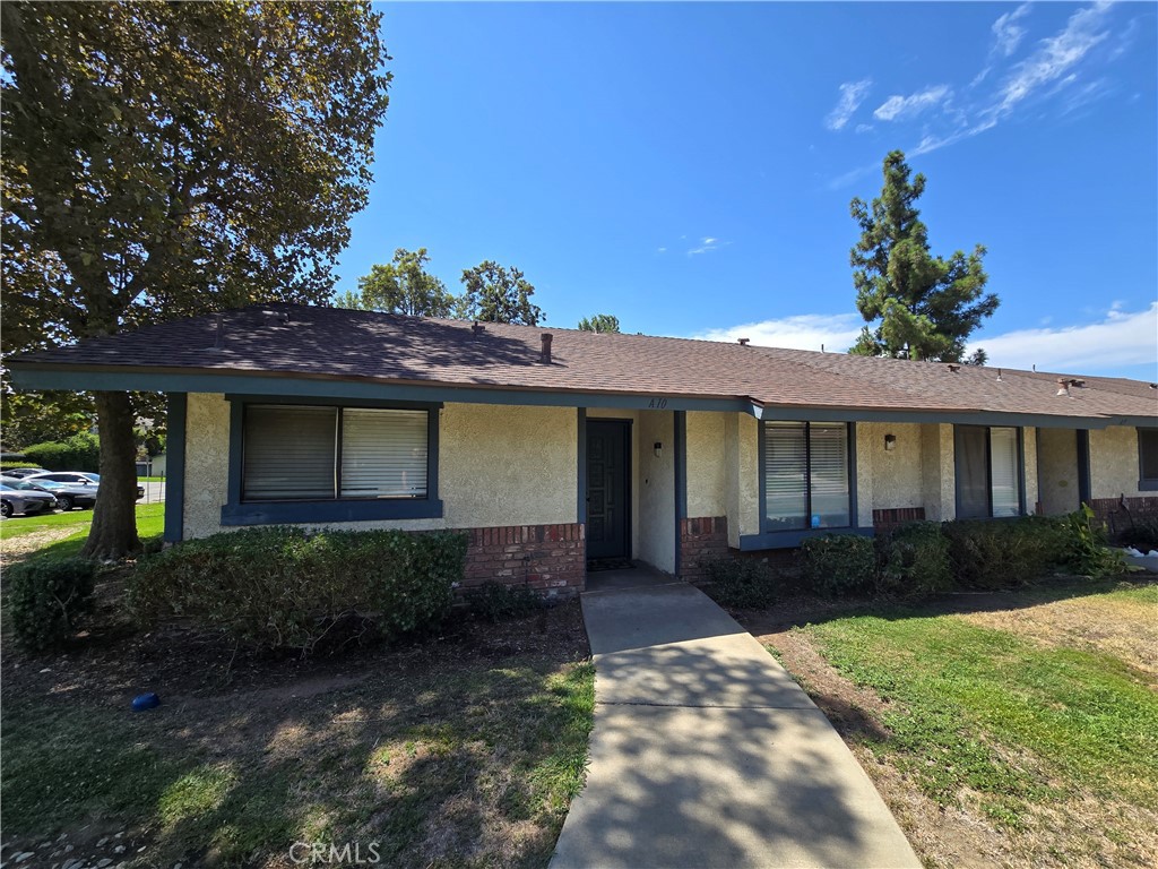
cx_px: 579
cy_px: 434
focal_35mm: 13
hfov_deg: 106.2
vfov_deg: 89.9
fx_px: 435
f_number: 2.2
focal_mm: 2.2
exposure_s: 1/1215
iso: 50
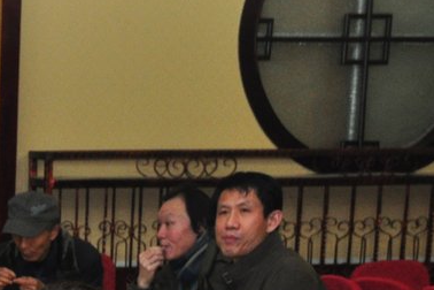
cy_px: 457
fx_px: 1591
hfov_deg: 14.4
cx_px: -242
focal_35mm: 132
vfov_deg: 10.0
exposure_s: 1/60
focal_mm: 26
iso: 800
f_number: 6.3
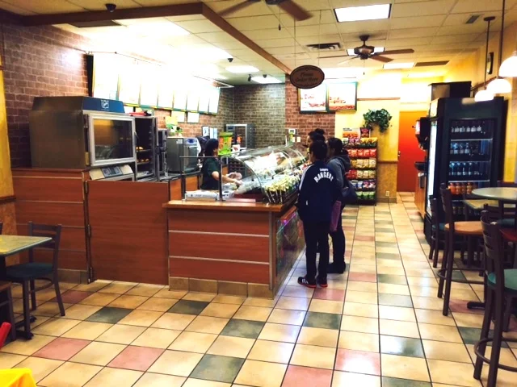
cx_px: 258
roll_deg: +1.9
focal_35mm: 29
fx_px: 433
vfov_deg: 48.2
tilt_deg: -8.7
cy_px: 194
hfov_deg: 61.7
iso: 80
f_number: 2.2
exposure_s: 1/30
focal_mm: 4.15
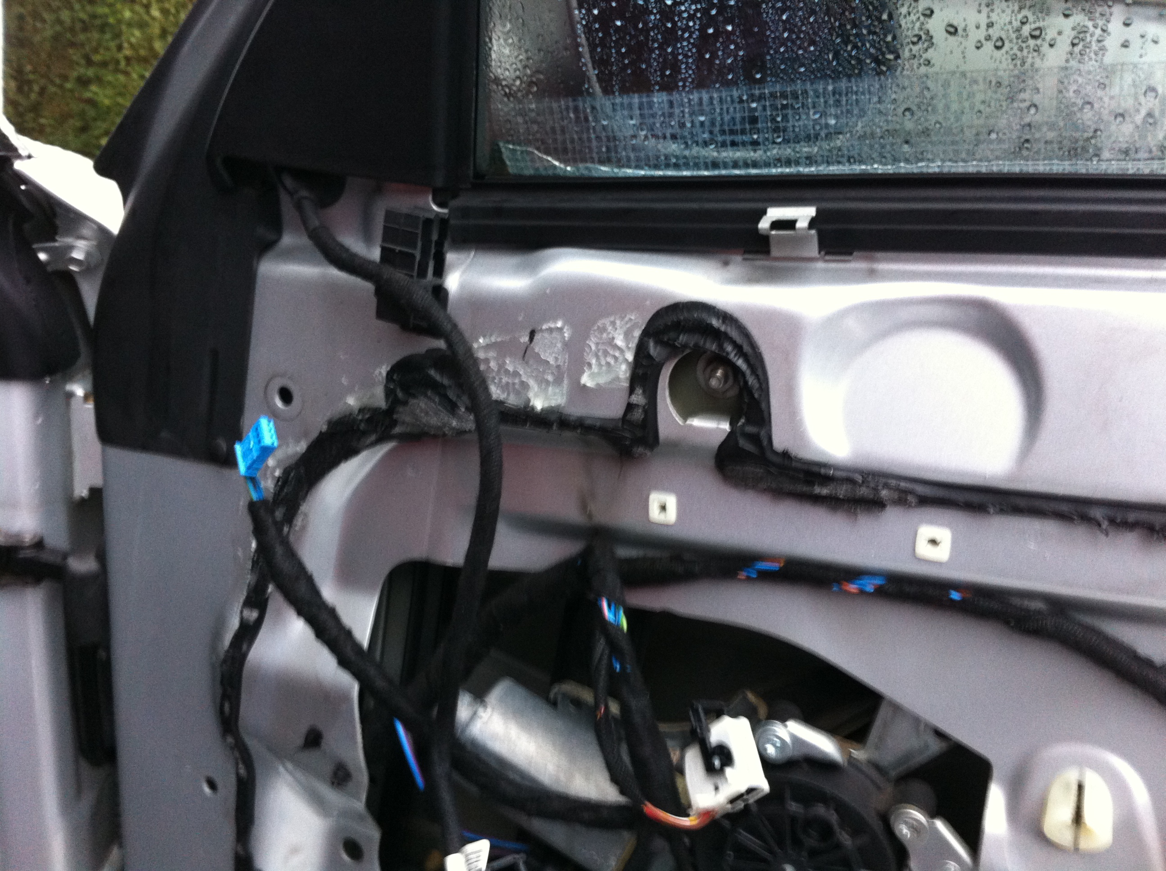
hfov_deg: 52.7
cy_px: 436
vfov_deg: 40.6
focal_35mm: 35
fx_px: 1177
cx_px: 583
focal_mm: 3.85
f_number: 2.8
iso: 200
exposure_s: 1/15
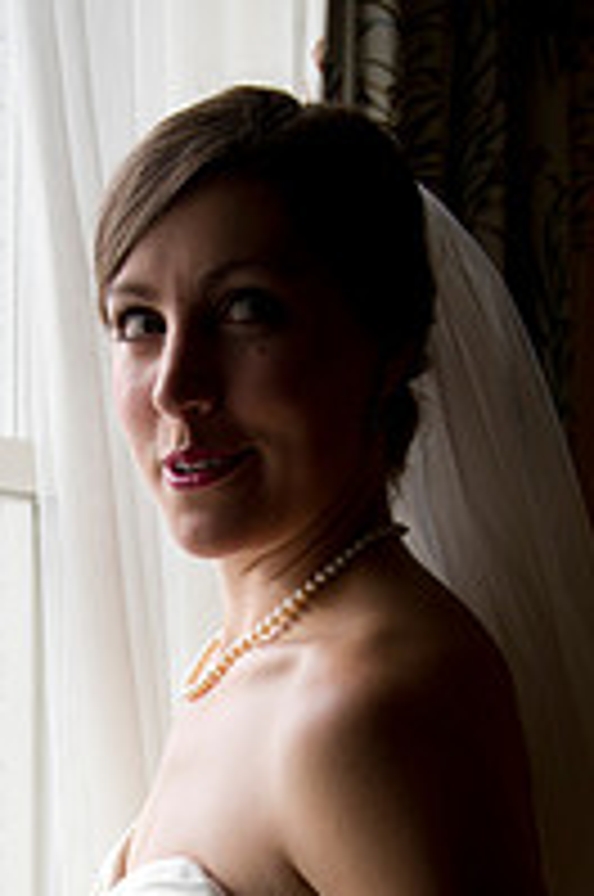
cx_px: 151
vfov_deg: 27.7
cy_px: 833
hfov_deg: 19.3
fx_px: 1738
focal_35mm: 70
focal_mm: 31
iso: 640
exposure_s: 1/1250
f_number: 3.5
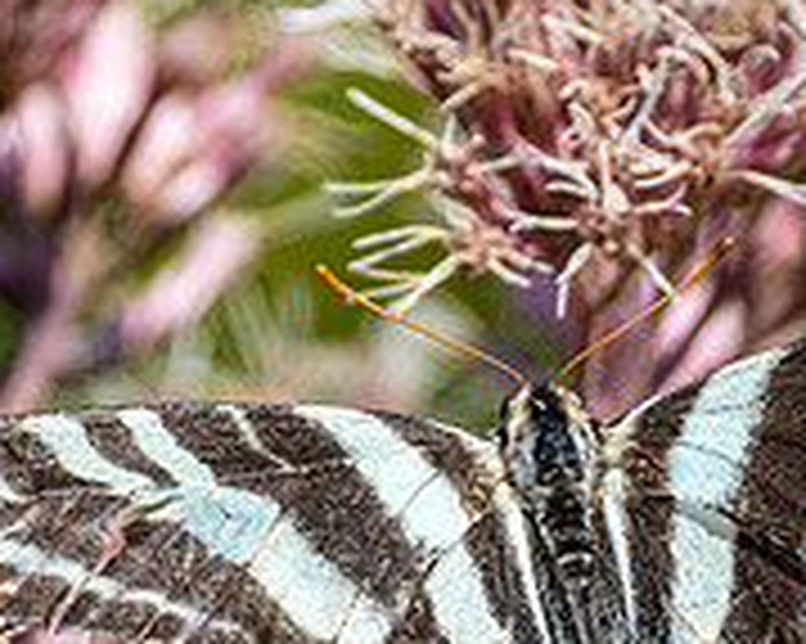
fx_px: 27847
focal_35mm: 1168
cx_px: 685
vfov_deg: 1.3
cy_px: 563
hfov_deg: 1.7
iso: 400
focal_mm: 220
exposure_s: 1/640
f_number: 8
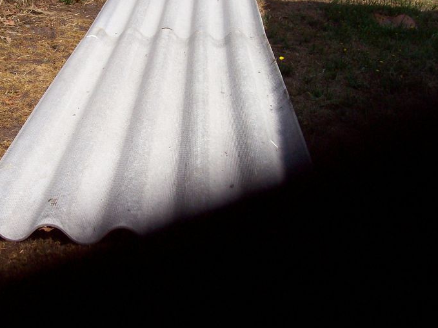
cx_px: 125
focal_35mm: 53
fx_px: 670
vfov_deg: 27.4
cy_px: 124
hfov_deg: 35.6
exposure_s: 1/791
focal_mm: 6
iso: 80
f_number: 4.8
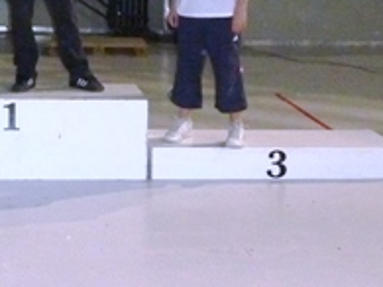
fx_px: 907
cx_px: 61
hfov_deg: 23.4
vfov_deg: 17.2
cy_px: -59
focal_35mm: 82
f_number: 3.3
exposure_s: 1/30
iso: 640
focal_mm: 4.1
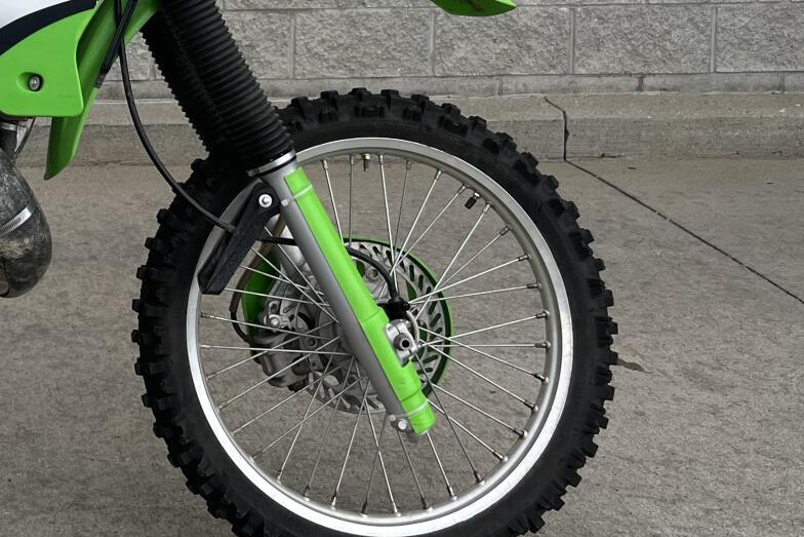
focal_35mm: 69
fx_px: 1541
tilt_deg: -7.3
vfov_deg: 18.9
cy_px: -68
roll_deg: +1.5
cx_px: -115
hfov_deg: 26.5
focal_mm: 5.1
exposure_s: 1/777
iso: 50
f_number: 1.6
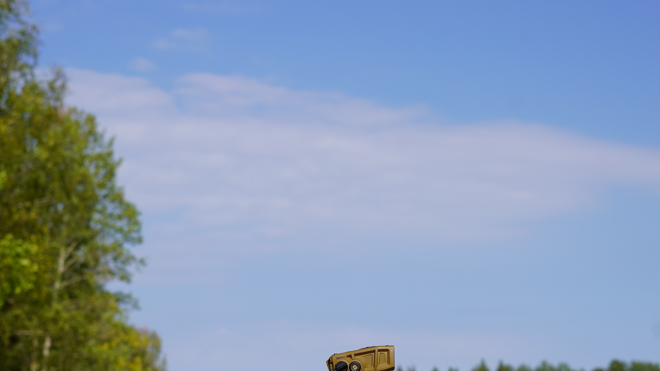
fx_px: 1470
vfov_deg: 14.1
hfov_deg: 25.3
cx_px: 345
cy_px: 388
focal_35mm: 84
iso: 100
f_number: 5
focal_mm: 50
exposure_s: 1/800
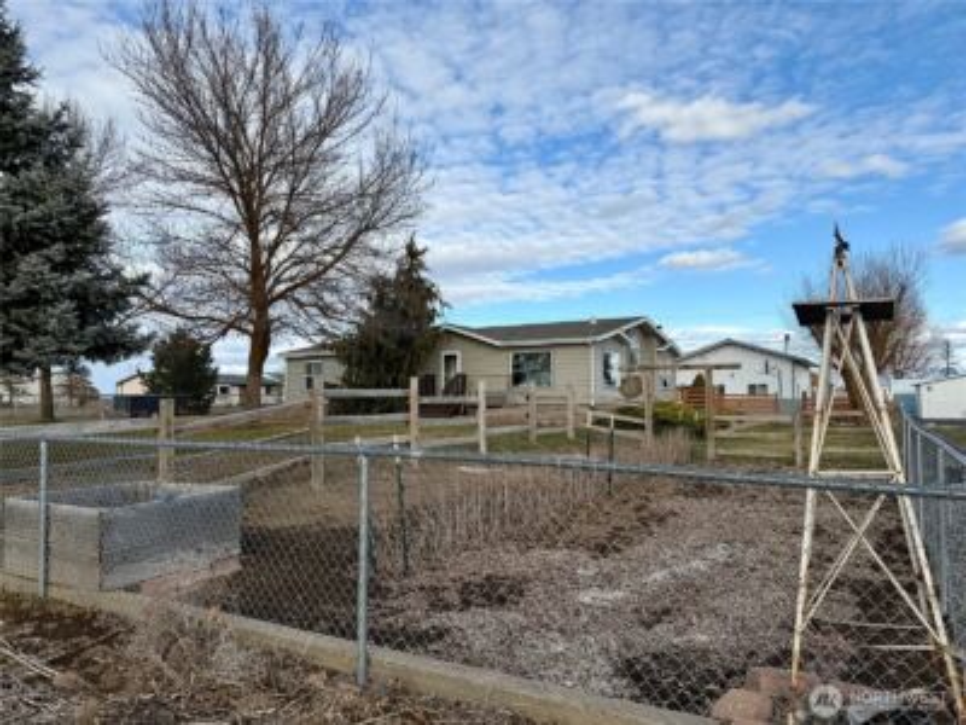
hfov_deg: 71.6
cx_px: 483
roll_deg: +0.9
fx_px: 670
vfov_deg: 56.8
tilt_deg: +2.6
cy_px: 362
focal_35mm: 24
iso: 80
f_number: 1.78
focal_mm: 6.76
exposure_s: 1/4167
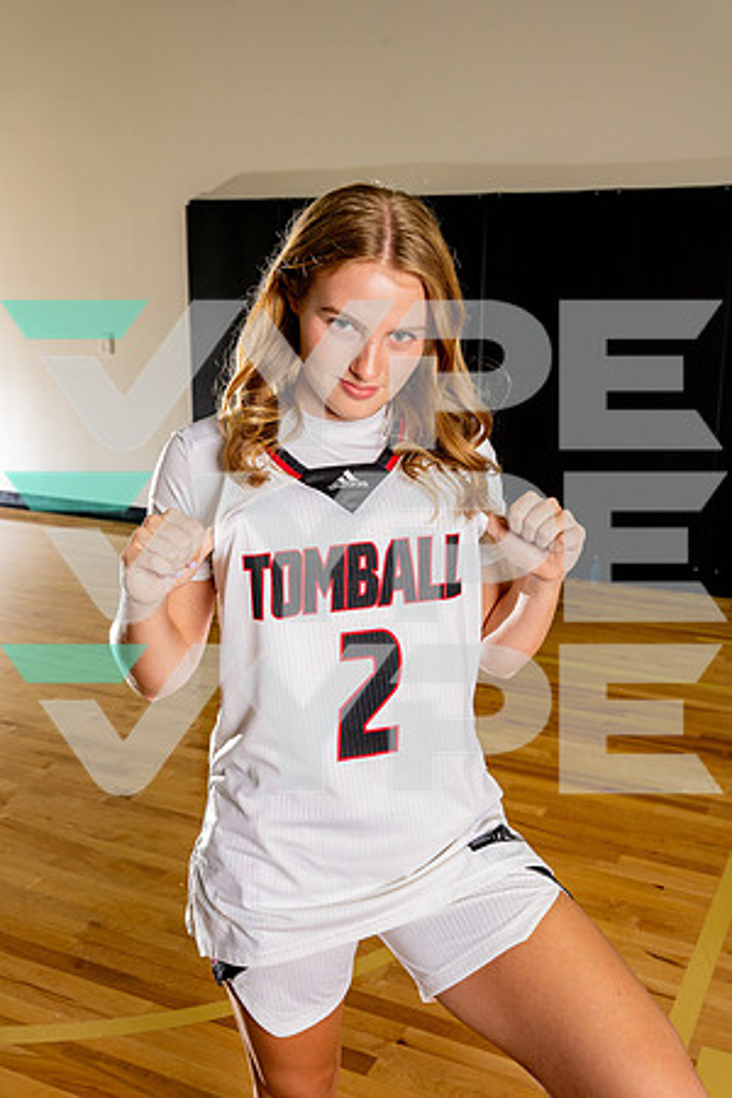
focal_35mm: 37
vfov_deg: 52.3
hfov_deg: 36.2
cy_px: 549
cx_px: 366
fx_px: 1119
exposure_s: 1/200
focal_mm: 36.7
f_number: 7.1
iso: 640
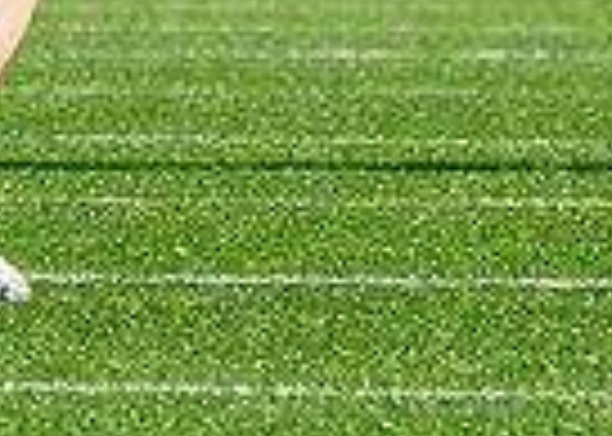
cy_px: -299
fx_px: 23470
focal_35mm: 1351
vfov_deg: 1.1
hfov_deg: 1.5
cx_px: 200
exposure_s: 1/2500
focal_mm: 203
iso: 500
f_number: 5.6
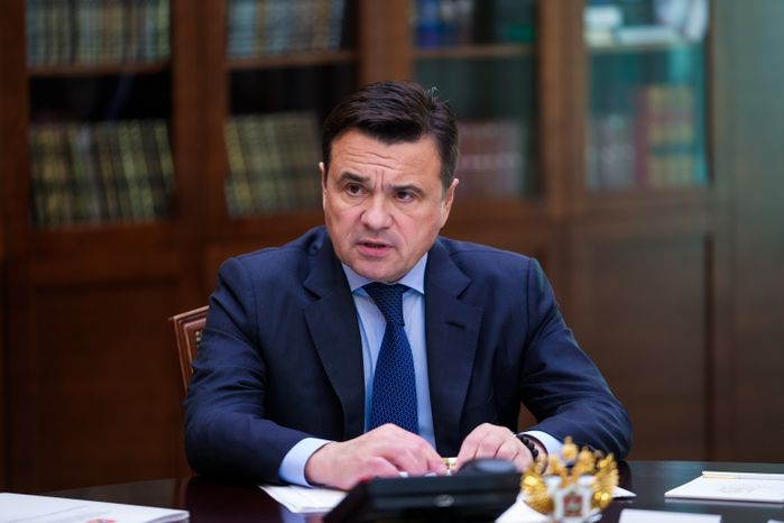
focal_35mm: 184
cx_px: 392
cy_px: 262
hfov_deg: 11.2
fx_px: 4007
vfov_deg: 7.5
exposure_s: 1/100
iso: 800
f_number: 2.8
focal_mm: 184
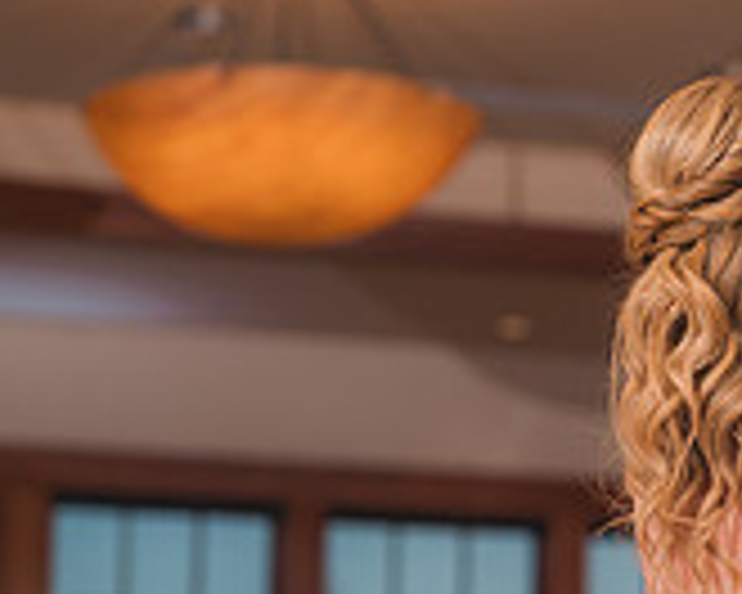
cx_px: 827
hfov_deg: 11.5
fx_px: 3623
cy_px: 443
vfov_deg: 9.4
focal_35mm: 165
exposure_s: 1/250
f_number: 1.8
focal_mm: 50
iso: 125
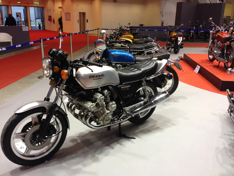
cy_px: 88
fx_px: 223
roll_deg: +0.0
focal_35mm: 33
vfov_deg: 42.9
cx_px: 117
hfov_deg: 55.4
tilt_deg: -19.0
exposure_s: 1/24
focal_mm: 4.12
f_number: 2.4
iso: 50
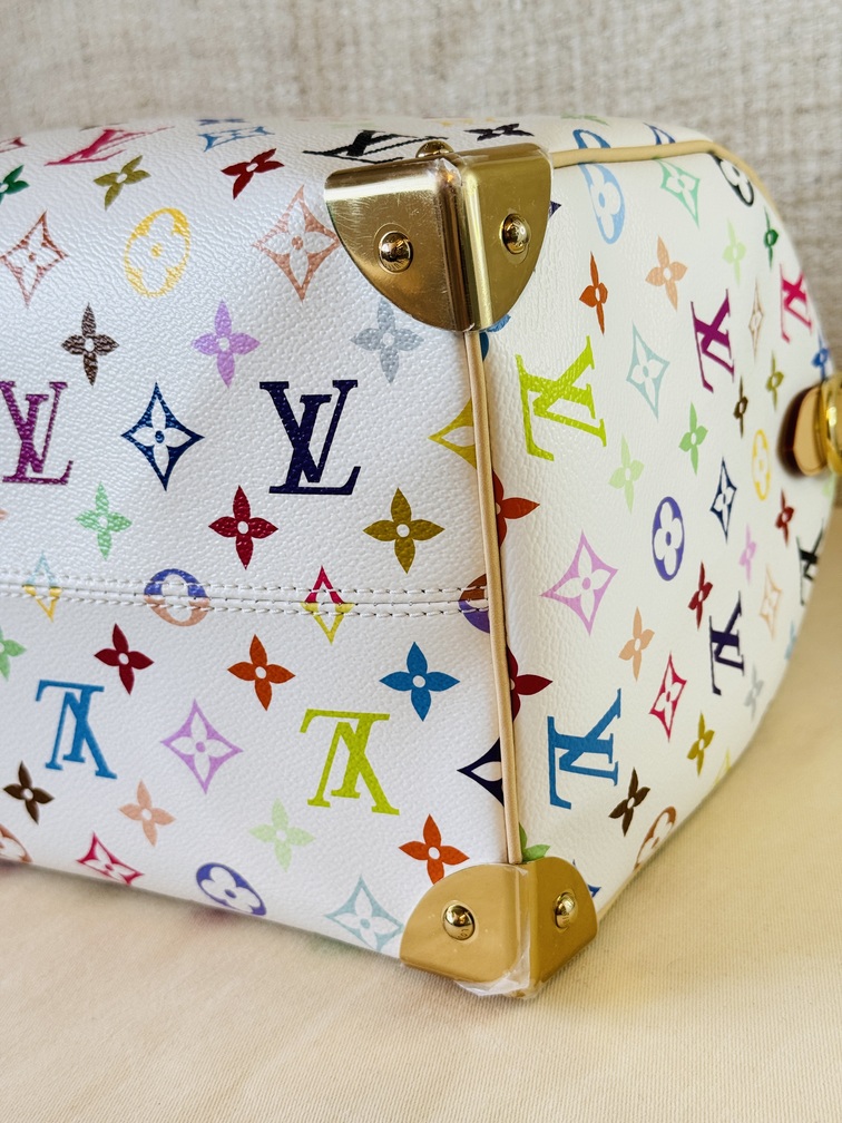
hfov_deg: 30.3
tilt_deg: -16.3
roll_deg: +6.3
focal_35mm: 48
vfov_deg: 39.7
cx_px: 421
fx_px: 1557
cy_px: 562
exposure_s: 1/100
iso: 50
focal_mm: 6.76
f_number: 1.78
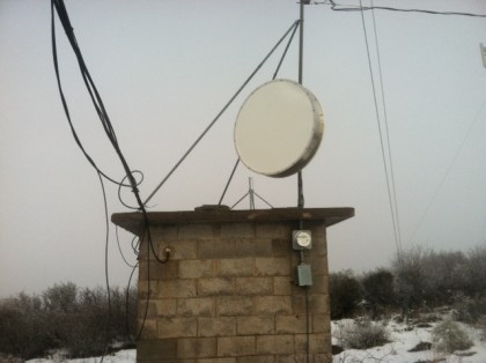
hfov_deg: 52.7
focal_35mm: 35
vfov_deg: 40.6
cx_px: 243
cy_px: 182
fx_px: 491
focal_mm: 3.85
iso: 80
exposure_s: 1/1765
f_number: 2.8
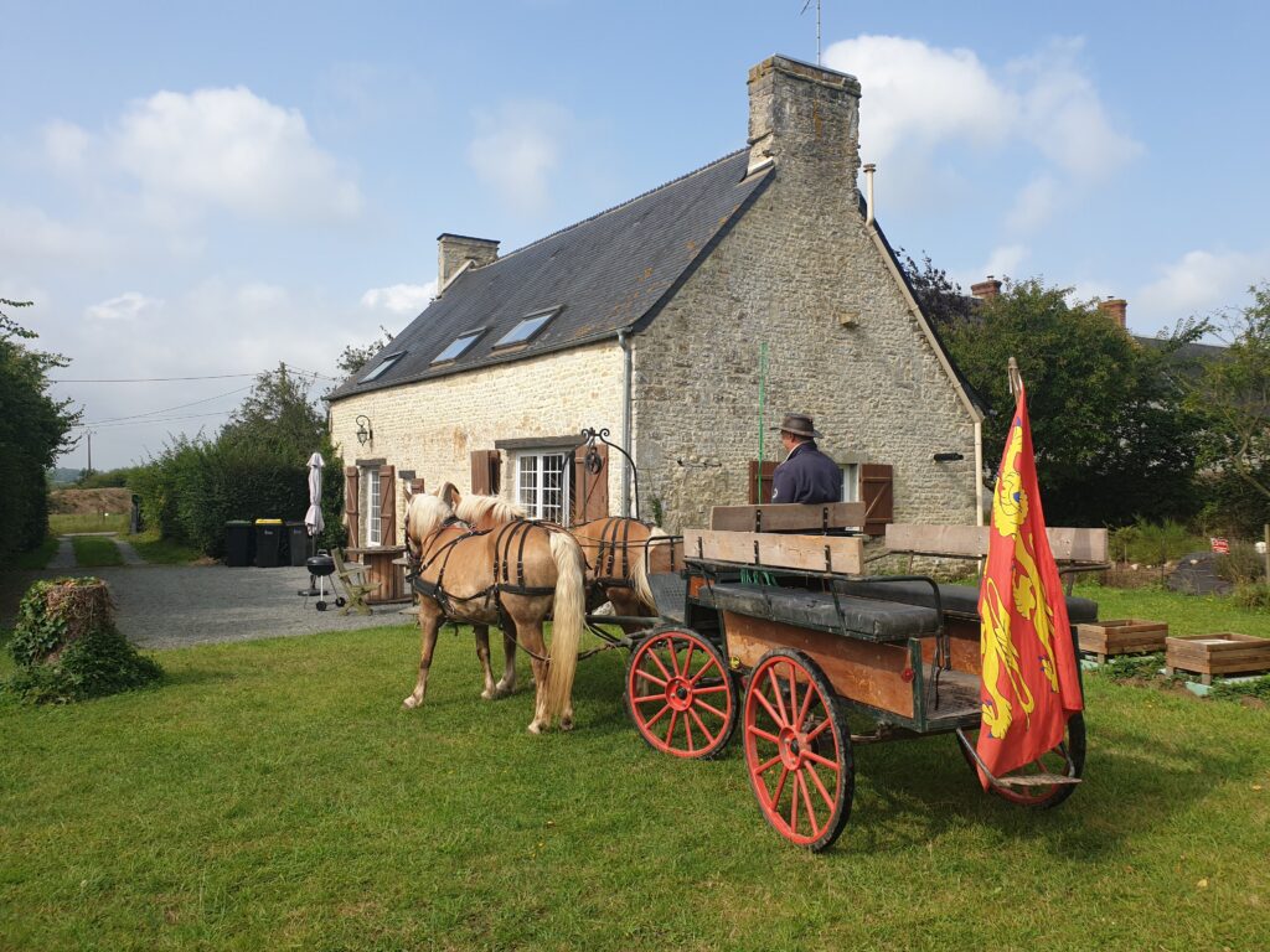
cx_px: 635
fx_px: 954
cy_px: 476
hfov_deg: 67.3
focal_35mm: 26
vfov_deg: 53.1
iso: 50
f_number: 2.4
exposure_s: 1/1328
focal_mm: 4.3
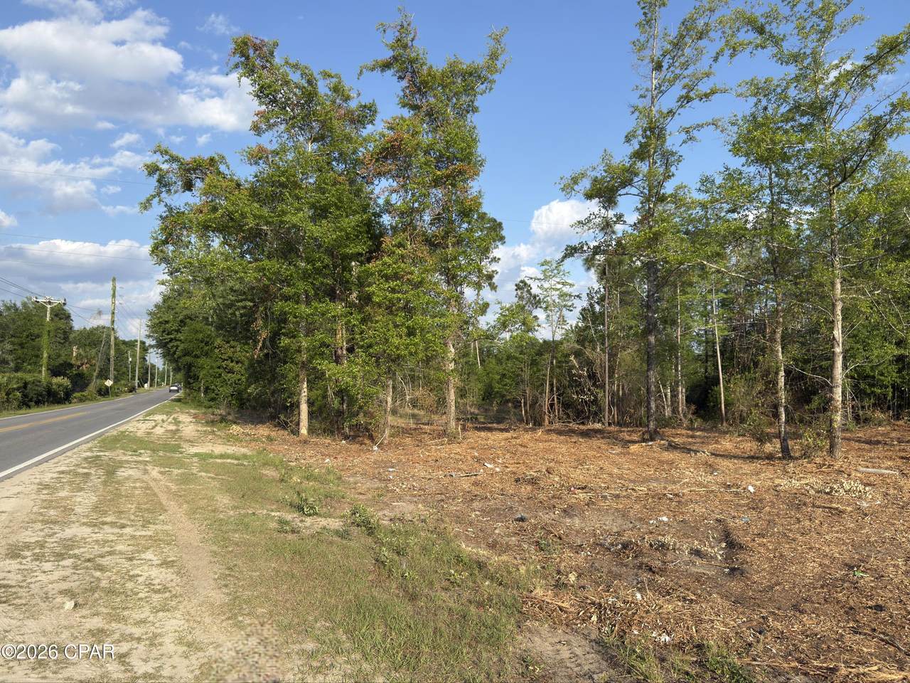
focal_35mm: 27
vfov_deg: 51.4
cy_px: 342
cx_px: 455
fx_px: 710
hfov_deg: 65.3
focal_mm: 6.76
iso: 64
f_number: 1.78
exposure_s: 1/2778
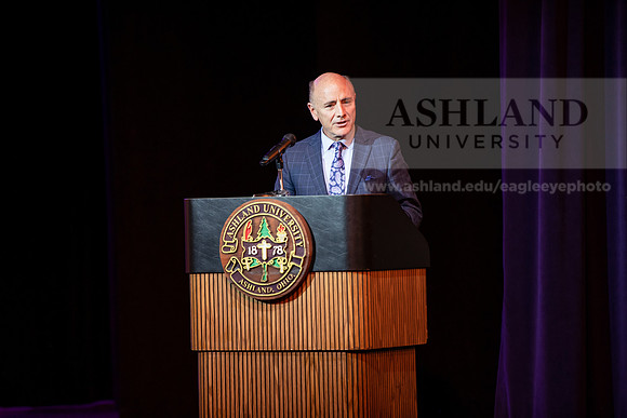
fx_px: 3484
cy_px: 209
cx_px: 314
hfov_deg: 10.3
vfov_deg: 6.9
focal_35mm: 200
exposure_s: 1/200
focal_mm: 200
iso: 1250
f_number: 2.8
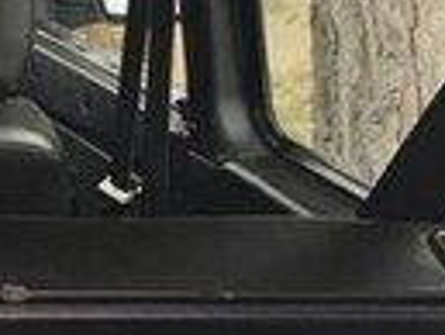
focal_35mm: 148
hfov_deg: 11.6
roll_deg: +0.0
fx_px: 1904
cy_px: 133
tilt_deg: -12.8
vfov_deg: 10.0
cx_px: -524
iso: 25
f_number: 2.2
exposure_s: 1/33
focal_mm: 4.15
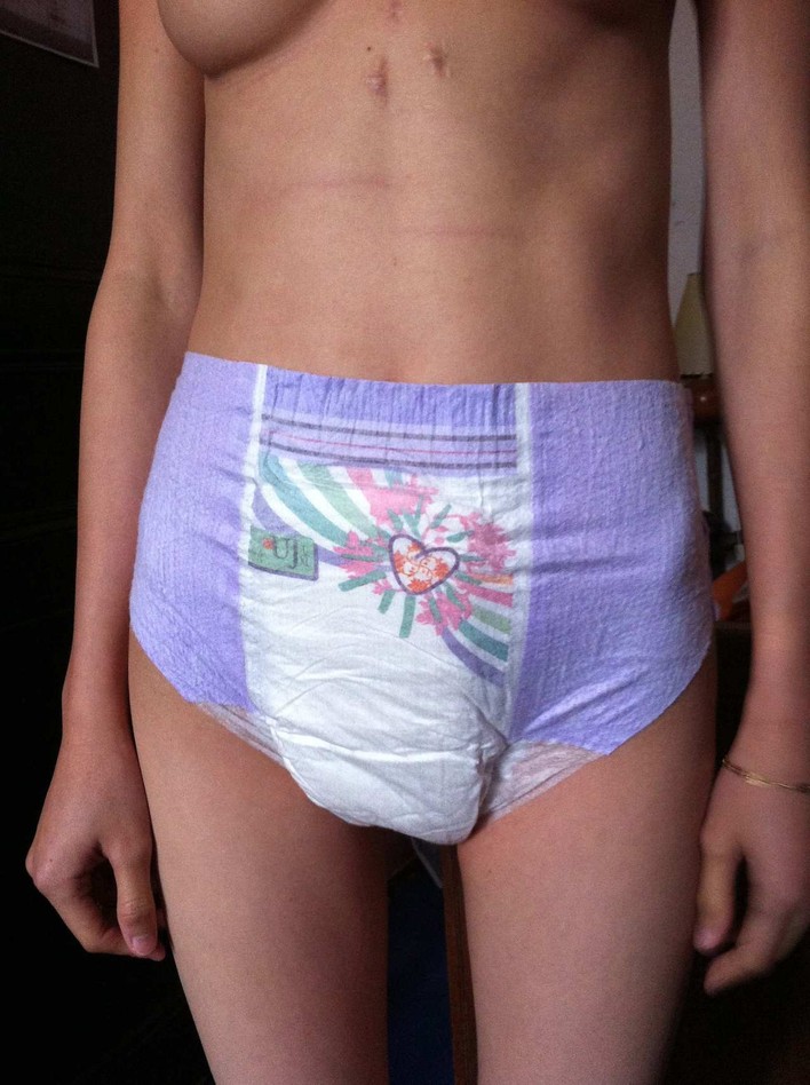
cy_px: 542
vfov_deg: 52.7
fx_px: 1095
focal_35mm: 35
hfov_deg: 40.6
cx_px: 405
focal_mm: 3.85
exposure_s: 1/15
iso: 200
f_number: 2.8
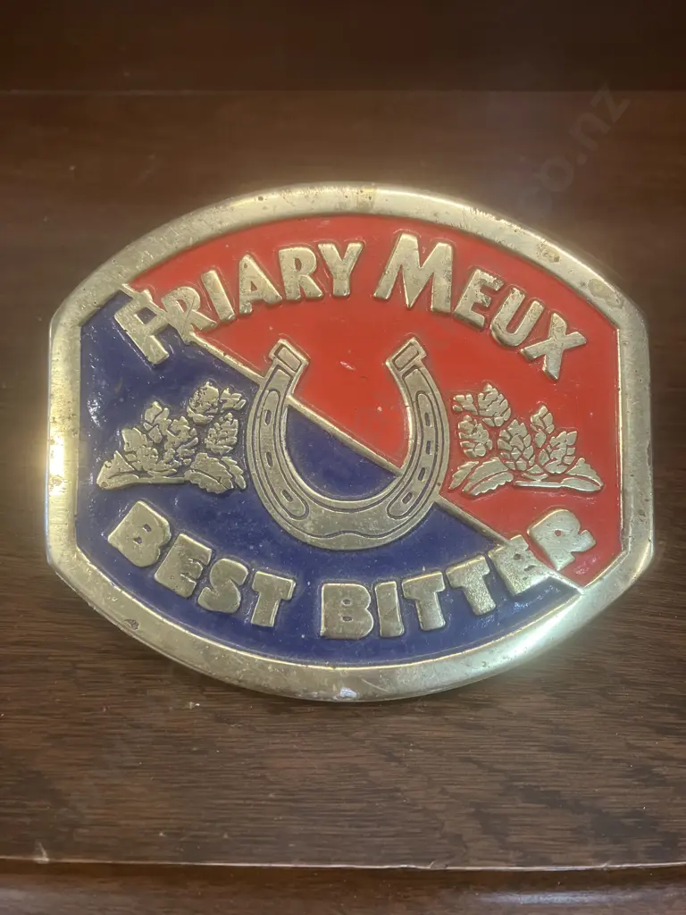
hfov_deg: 49.7
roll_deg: +0.6
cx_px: 343
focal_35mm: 28
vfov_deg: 63.4
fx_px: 740
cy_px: 458
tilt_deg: -43.0
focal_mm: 3.99
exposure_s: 1/50
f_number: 1.8
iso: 200
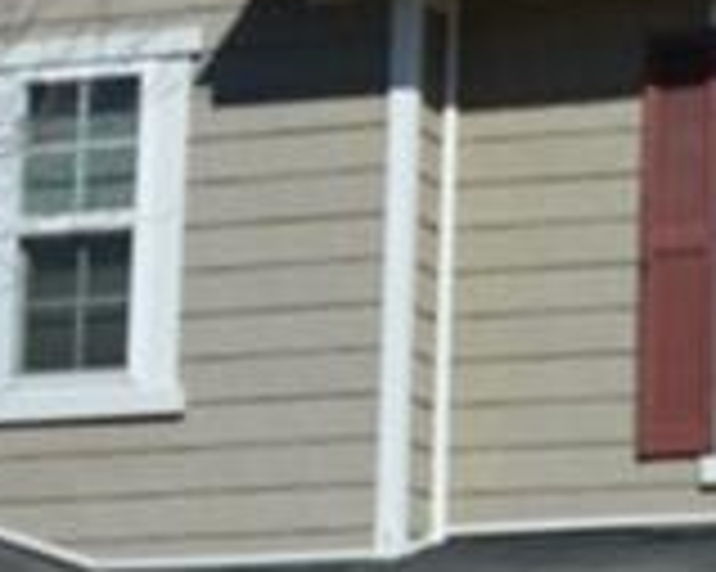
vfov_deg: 7.7
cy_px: 577
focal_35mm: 200
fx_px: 4236
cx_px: 1337
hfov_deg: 9.2
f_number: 9
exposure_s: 1/320
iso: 100
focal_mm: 22
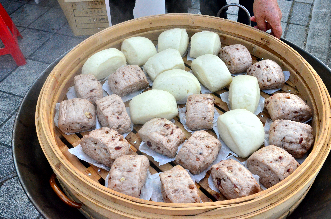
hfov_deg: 51.4
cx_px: 166
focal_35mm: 38
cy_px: 110
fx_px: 344
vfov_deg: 35.3
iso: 3200
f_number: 11
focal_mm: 25
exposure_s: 1/500
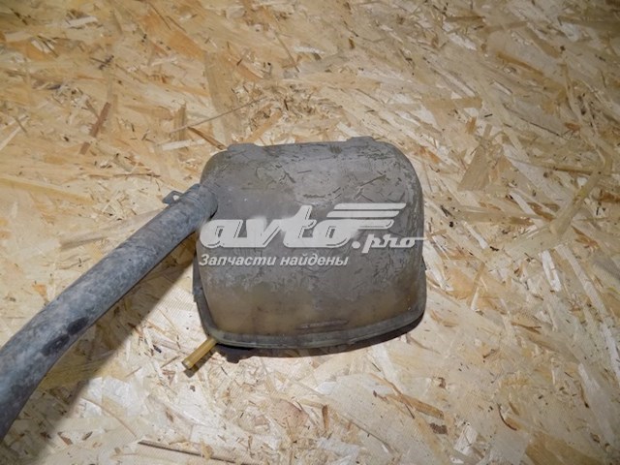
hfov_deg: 73.9
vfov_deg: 58.9
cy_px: 232
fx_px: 412
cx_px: 310
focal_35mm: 23
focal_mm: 4
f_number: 3.1
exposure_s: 1/30
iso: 200
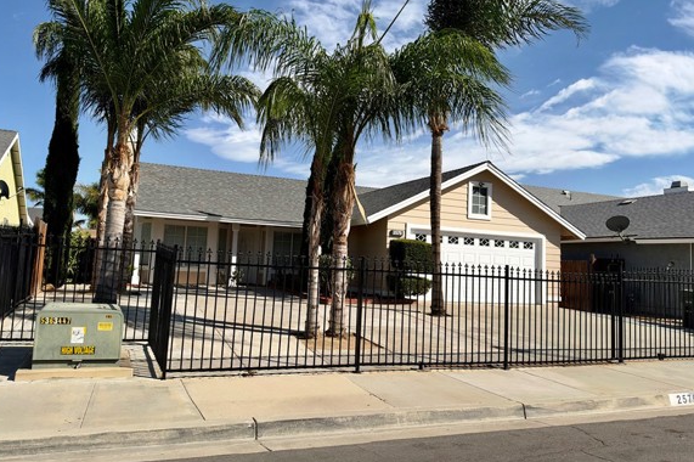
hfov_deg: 65.5
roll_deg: -2.0
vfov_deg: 46.3
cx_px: 354
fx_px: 539
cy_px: 212
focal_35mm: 28
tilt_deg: +6.1
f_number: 1.8
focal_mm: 6.93
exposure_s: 1/6024
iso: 64
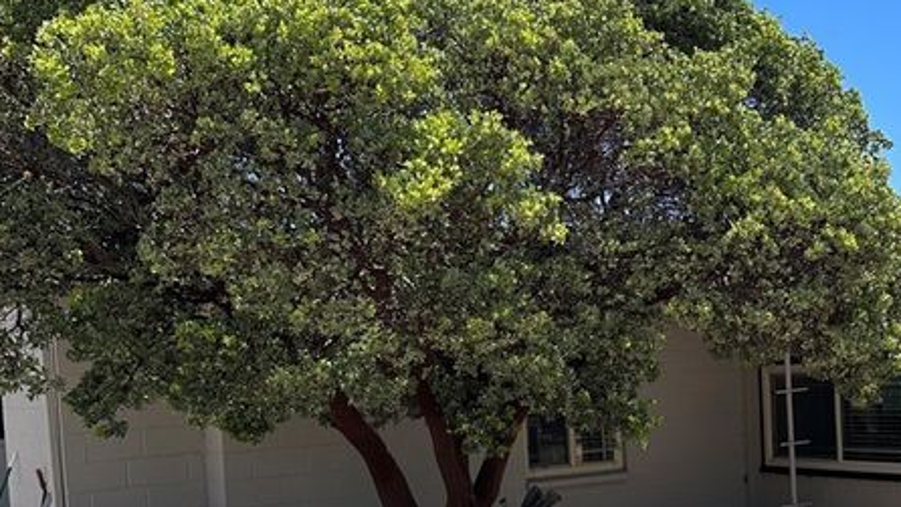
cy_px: 403
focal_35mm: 50
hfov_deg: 40.8
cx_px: 602
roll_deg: +1.8
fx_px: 1195
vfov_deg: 23.6
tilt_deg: -2.4
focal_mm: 6.86
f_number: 1.78
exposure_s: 1/3861
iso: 80
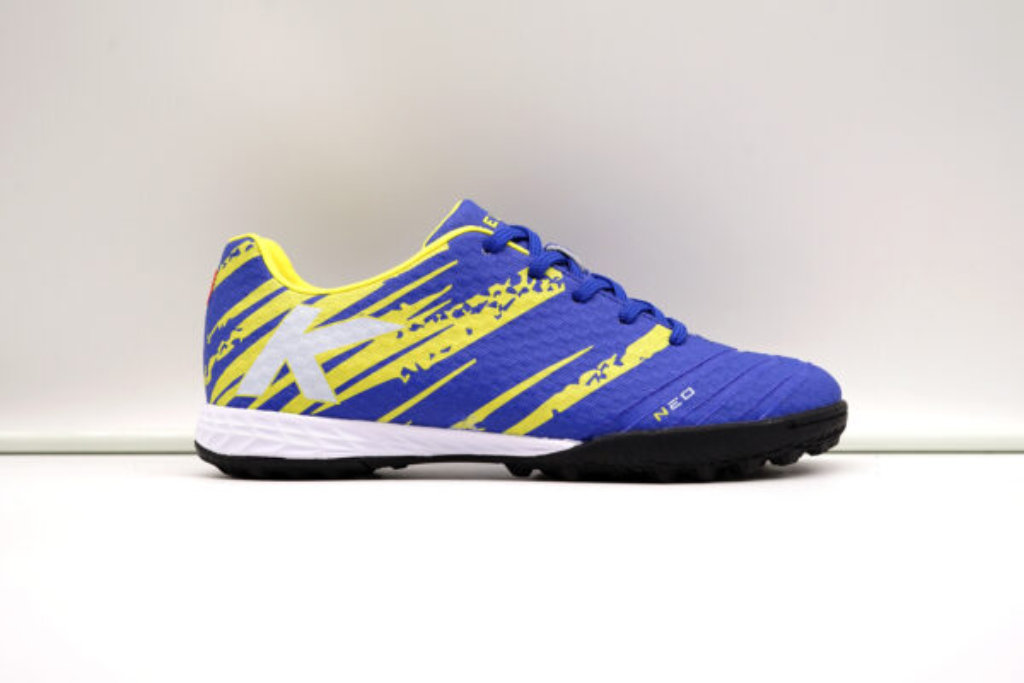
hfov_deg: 39.6
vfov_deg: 27.0
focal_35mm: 50
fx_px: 1422
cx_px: 512
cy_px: 342
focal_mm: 50
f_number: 5.6
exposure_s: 1/125
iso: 800
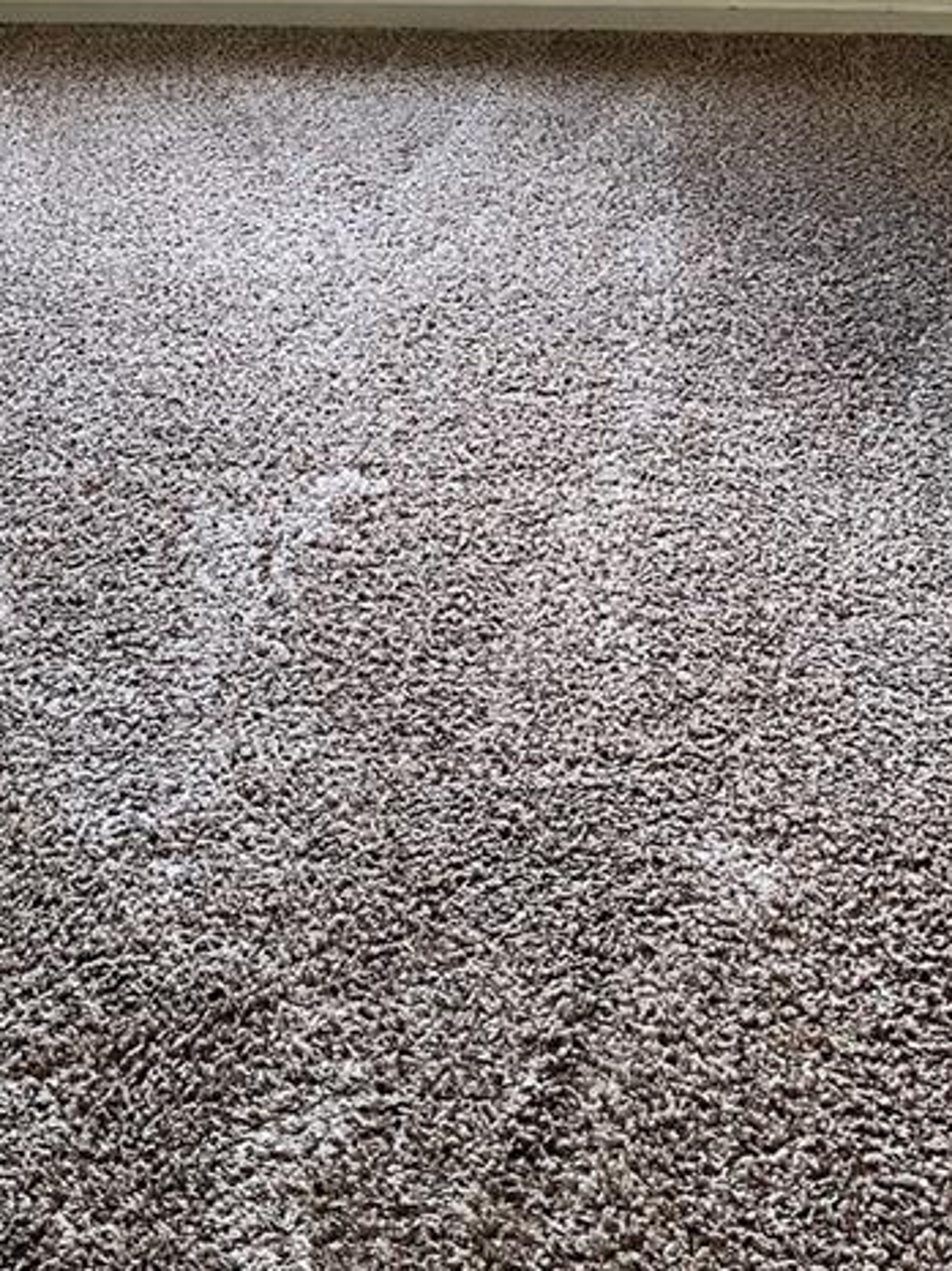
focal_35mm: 67
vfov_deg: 26.3
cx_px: 644
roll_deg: +1.4
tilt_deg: -12.0
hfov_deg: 21.8
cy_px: -183
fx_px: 2459
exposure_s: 1/60
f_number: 1.6
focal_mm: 5.1
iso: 100
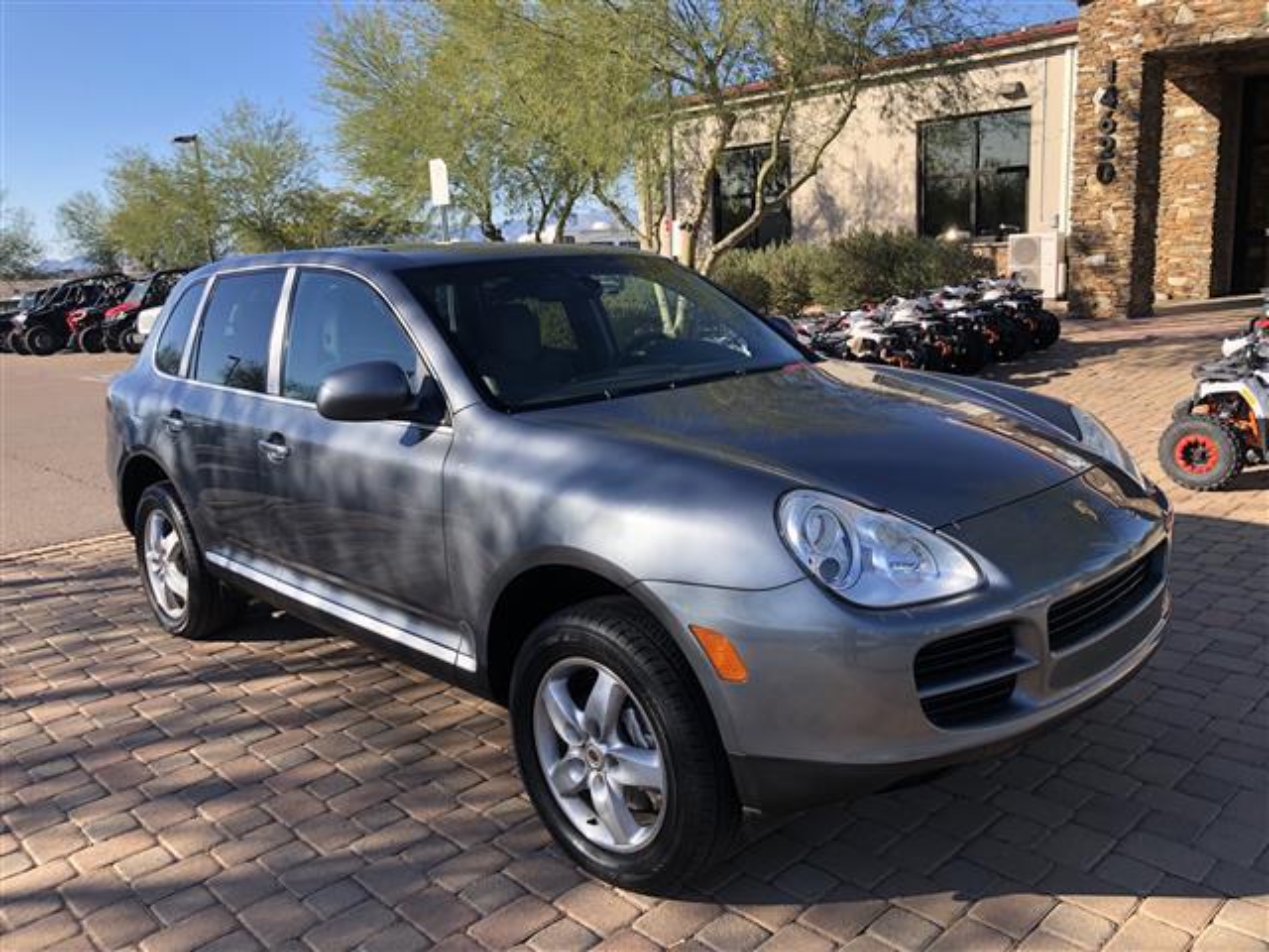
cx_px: 634
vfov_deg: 49.7
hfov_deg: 63.4
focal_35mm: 28
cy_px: 476
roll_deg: +2.2
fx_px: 1026
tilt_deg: -11.0
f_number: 1.8
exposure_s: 1/883
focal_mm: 3.99
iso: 20
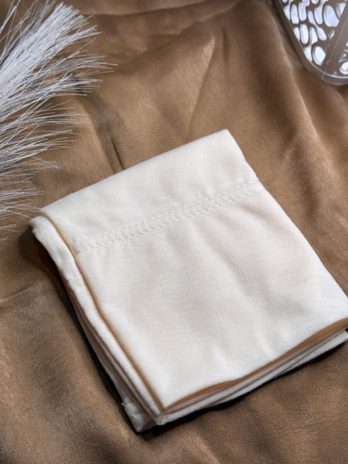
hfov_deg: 28.0
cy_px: 232
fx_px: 697
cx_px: 174
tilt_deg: -58.6
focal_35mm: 52
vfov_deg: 36.8
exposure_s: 1/85
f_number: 1.6
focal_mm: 5.96
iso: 40
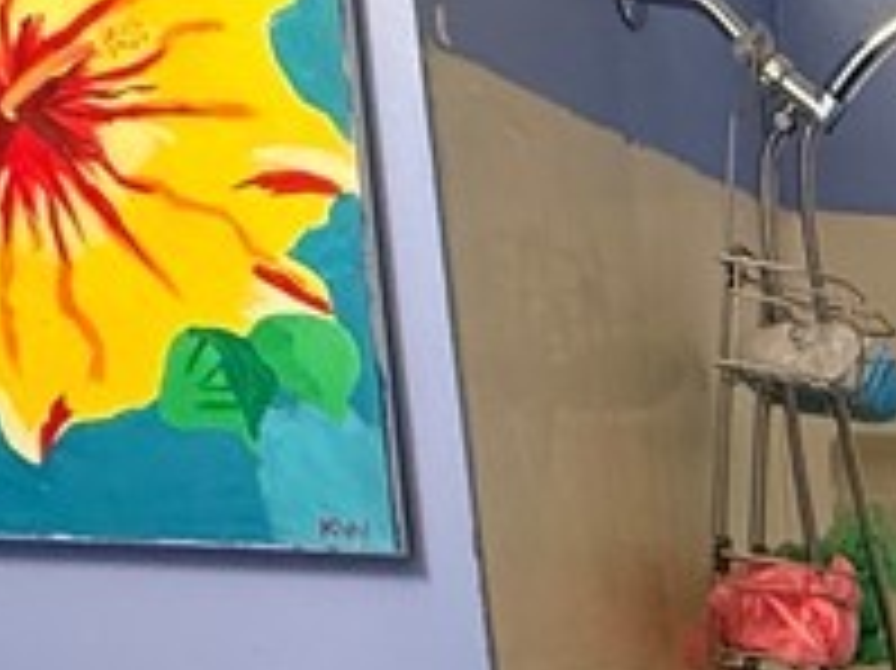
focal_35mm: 72
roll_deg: -1.5
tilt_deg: -13.8
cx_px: 1585
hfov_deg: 20.1
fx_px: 1863
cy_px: 967
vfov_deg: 18.4
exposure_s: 1/120
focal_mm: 2.22
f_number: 2.2
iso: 250
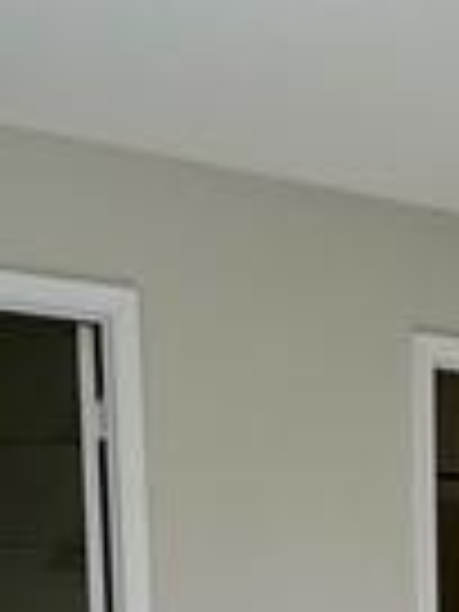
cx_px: 684
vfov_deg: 22.0
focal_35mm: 79
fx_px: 1397
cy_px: 810
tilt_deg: -8.1
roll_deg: +0.5
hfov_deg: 16.9
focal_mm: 2.22
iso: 50
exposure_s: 1/99
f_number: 2.2
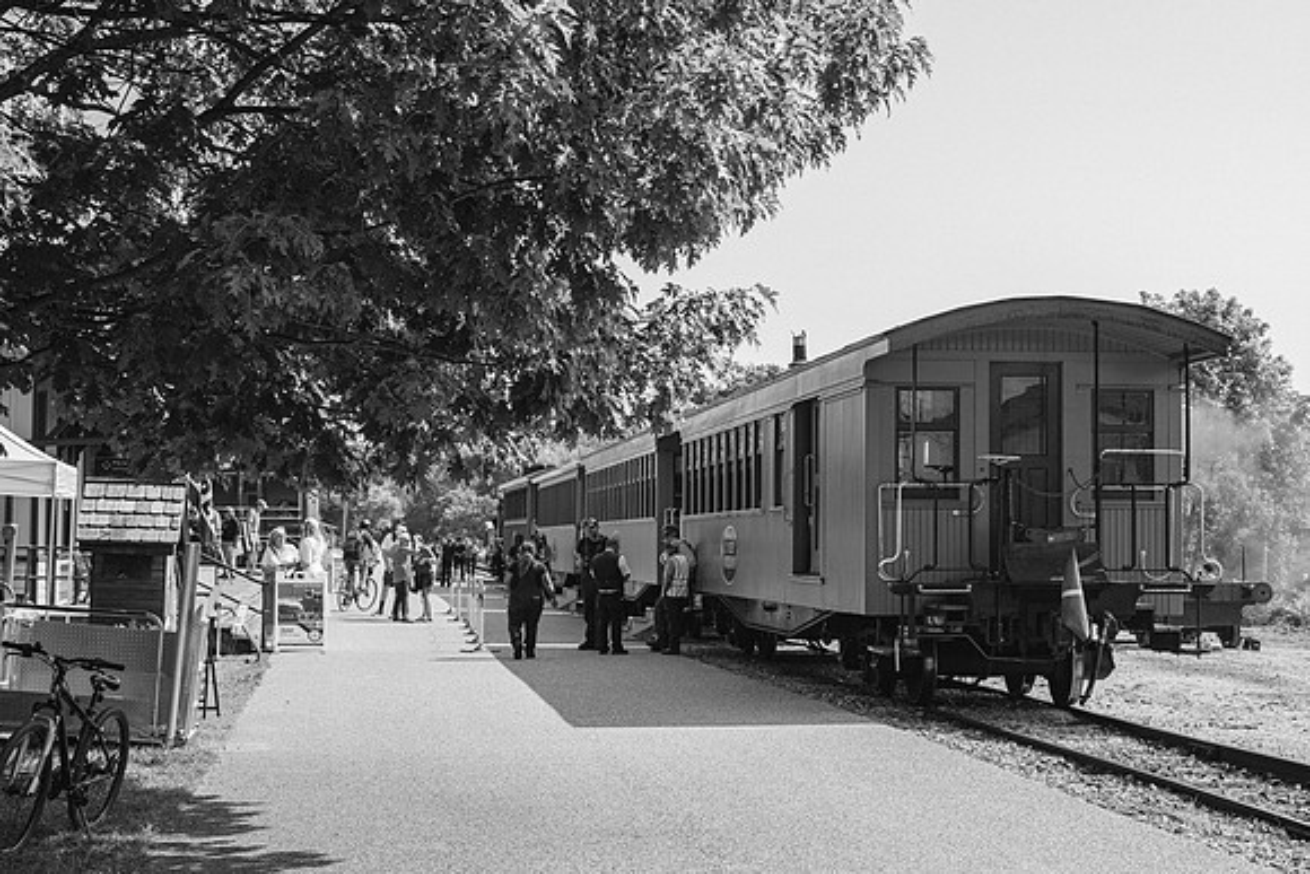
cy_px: 504
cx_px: 764
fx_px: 2241
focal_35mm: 62
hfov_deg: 32.5
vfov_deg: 22.0
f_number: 7.1
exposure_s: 1/160
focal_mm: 52
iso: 80
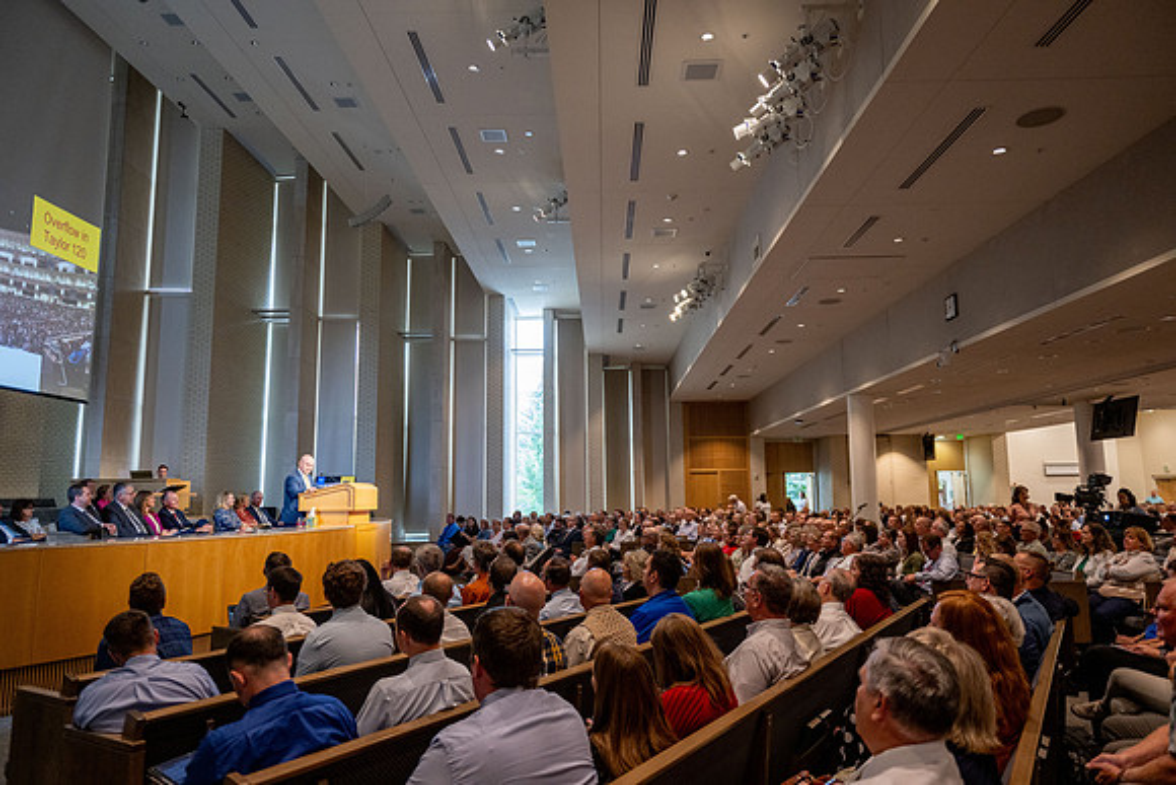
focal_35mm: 24
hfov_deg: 73.7
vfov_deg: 53.2
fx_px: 784
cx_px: 588
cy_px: 392
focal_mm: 24
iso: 1600
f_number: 2.8
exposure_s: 1/320
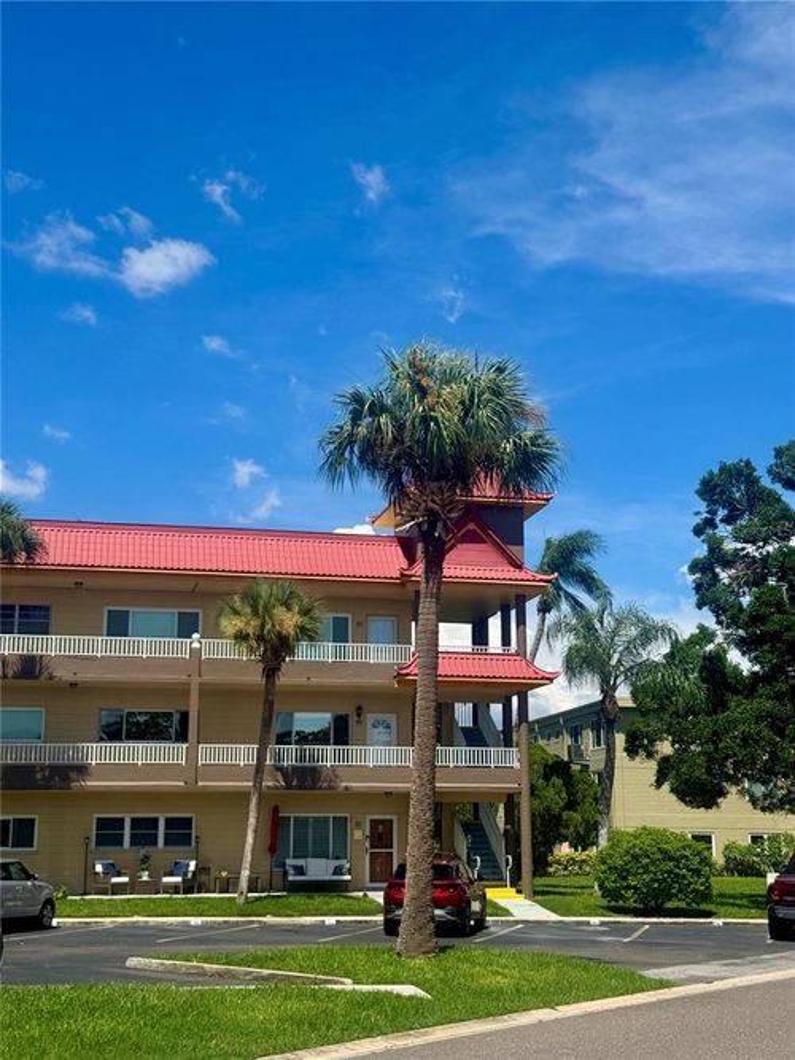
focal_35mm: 48
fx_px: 1470
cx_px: 398
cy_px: 530
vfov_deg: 39.7
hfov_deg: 30.3
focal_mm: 6.76
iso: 64
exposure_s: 1/5376
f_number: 1.78
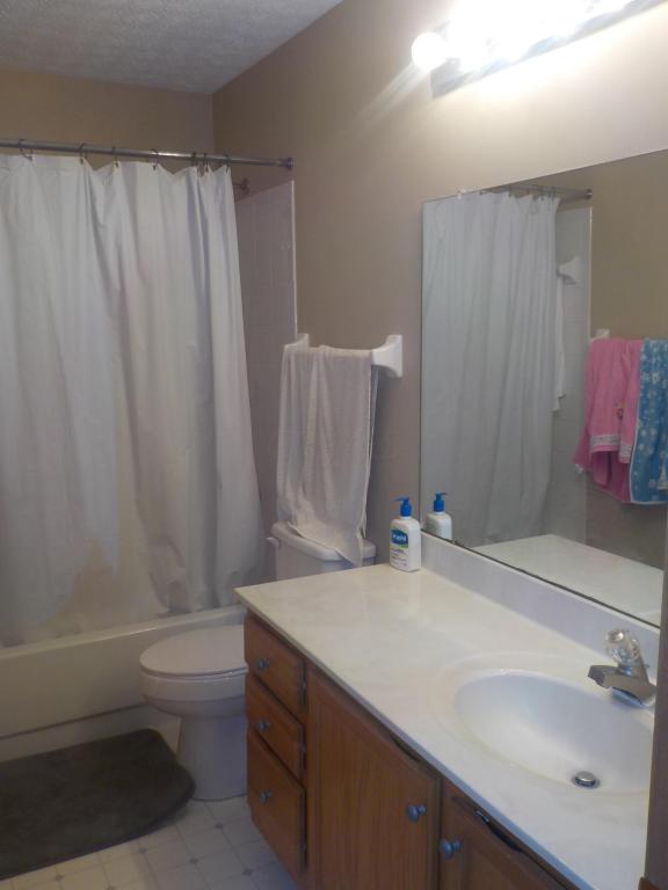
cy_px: 445
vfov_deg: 60.0
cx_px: 334
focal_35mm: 30
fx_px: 772
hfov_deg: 46.8
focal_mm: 4.1
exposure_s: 1/30
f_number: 3.3
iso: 140
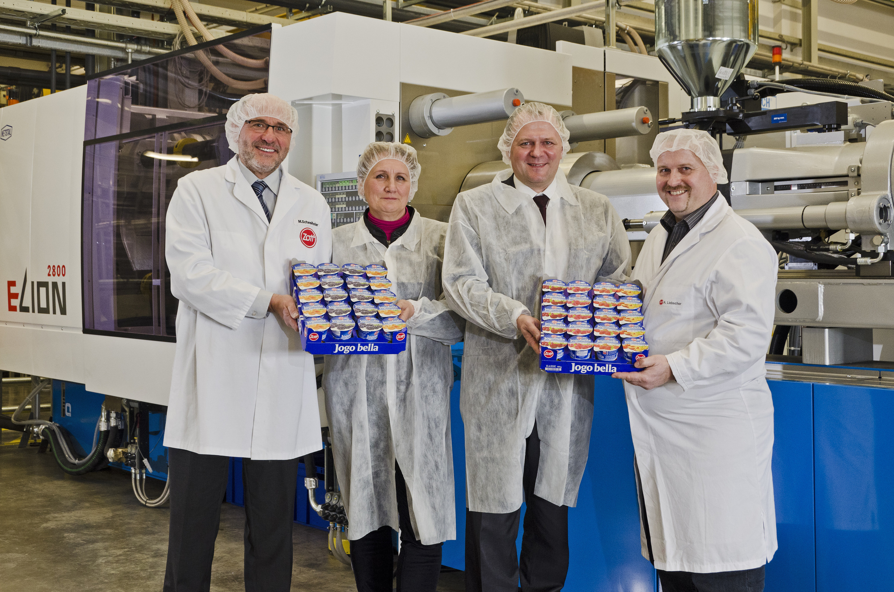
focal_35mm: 44
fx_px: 1078
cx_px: 447
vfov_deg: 30.7
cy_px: 296
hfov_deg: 45.0
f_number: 7.1
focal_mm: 29
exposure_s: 1/40
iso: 800
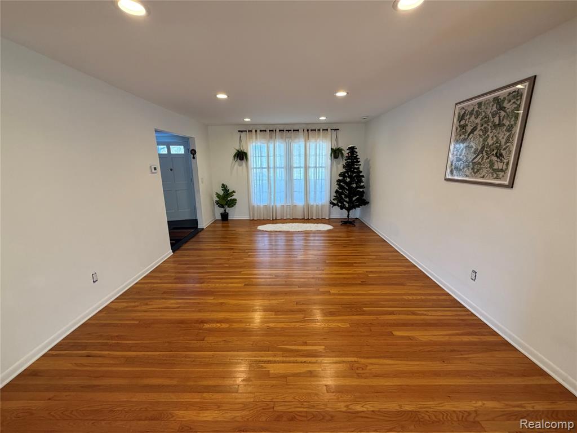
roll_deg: -0.2
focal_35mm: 14
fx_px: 233
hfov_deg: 102.1
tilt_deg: -14.2
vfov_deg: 85.7
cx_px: 288
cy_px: 216
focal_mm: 2.22
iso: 200
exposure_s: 1/120
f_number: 2.2
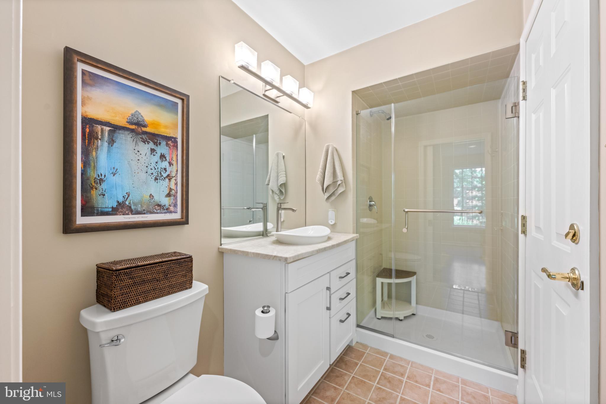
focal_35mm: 14
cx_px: 303
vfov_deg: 81.2
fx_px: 236
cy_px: 202
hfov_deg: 104.3
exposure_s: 1/4
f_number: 7.1
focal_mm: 14
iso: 400
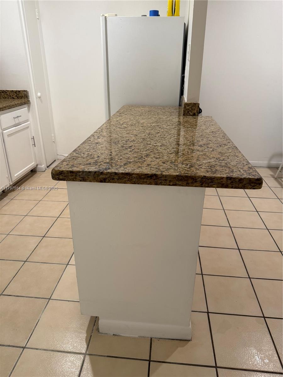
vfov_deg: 71.6
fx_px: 262
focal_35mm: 24
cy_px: 188
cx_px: 142
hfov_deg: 56.8
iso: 160
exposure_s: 1/60
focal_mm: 6.76
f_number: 1.78
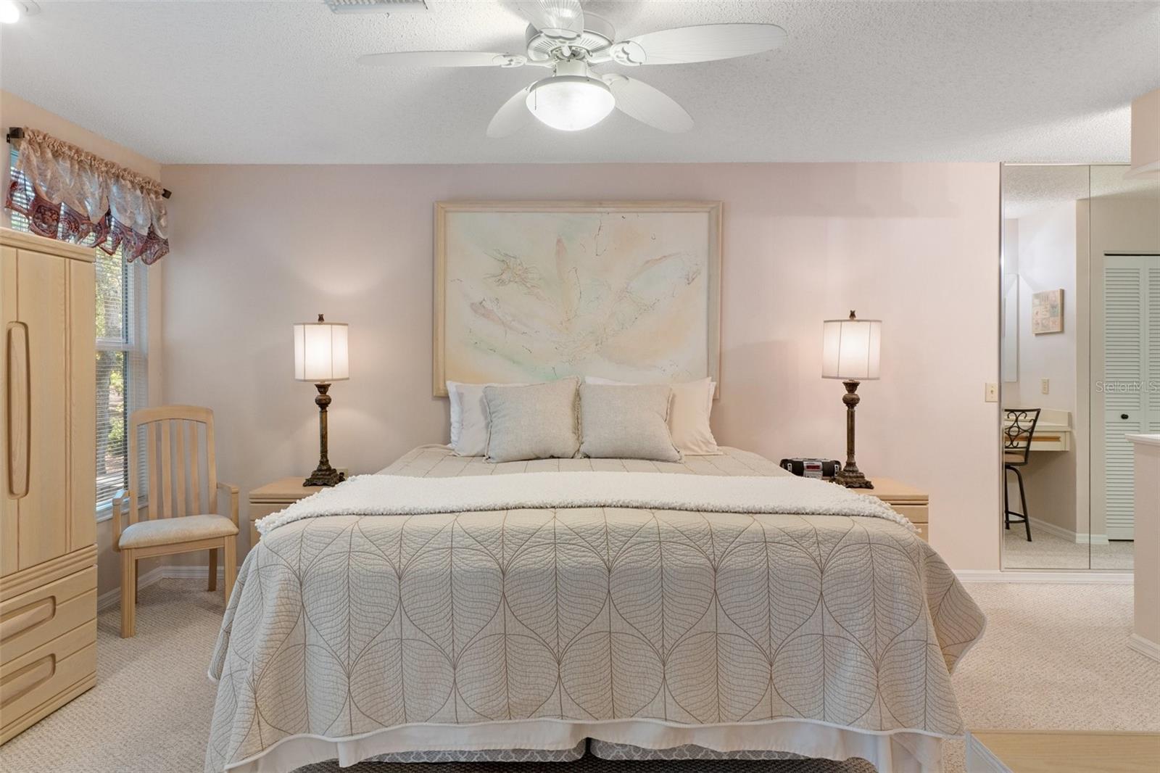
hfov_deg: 85.4
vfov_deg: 63.2
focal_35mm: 20
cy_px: 386
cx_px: 580
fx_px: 628
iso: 320
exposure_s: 1/1.25
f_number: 8
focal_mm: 13
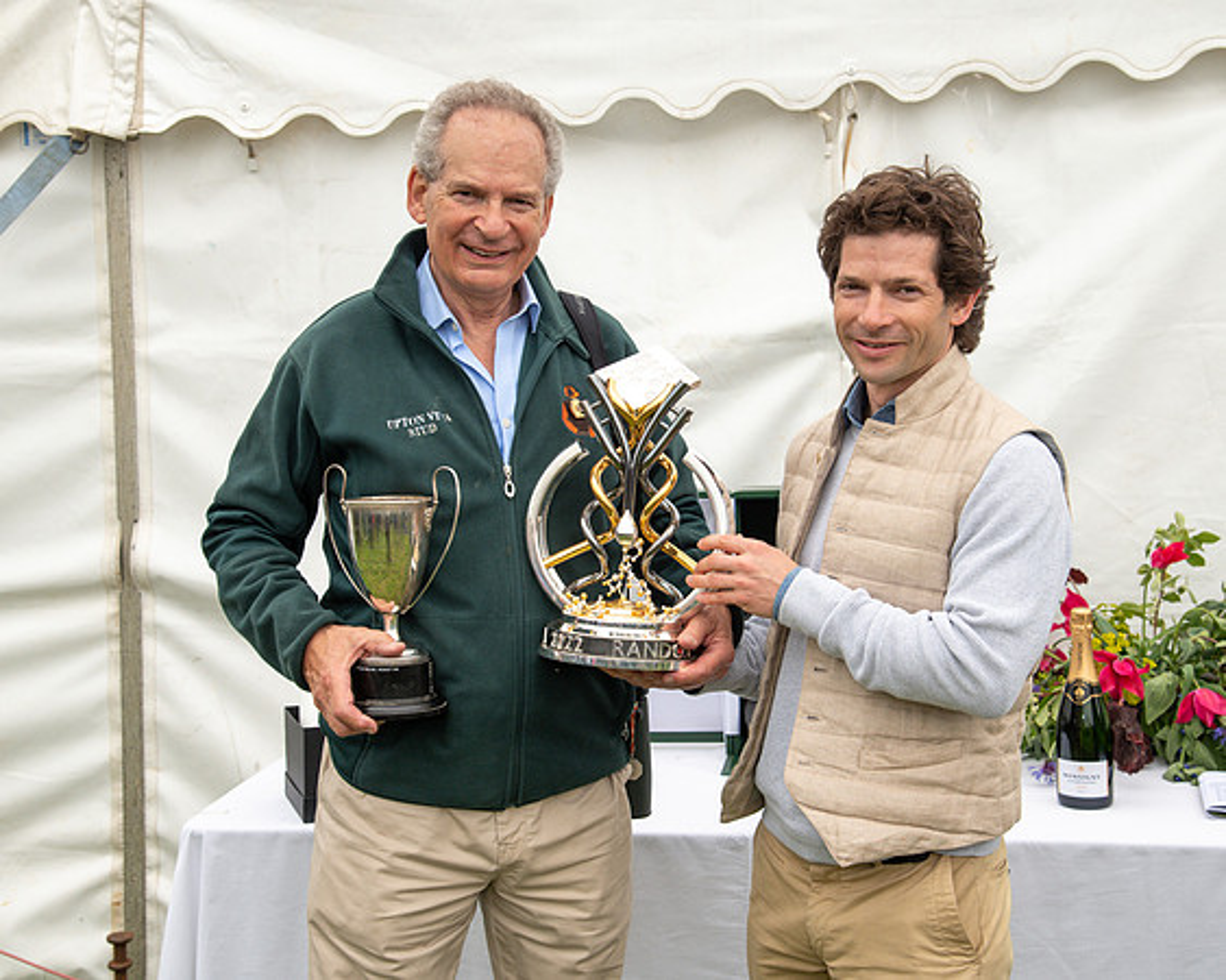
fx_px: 1965
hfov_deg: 34.7
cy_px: 490
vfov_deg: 28.0
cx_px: 624
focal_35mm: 54
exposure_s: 1/640
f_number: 5.6
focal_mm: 48
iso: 400
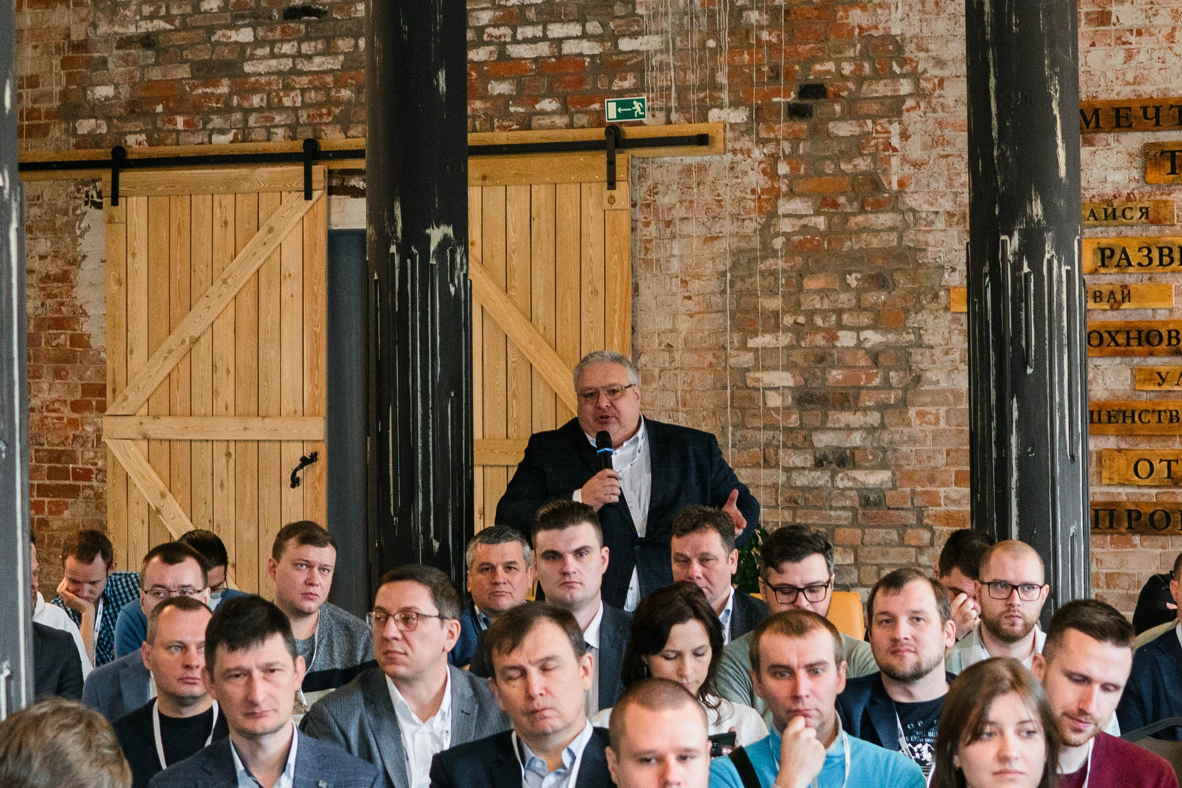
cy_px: 349
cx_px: 583
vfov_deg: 13.4
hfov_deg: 20.0
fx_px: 3344
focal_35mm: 102
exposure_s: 1/200
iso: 800
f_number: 3.2
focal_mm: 30
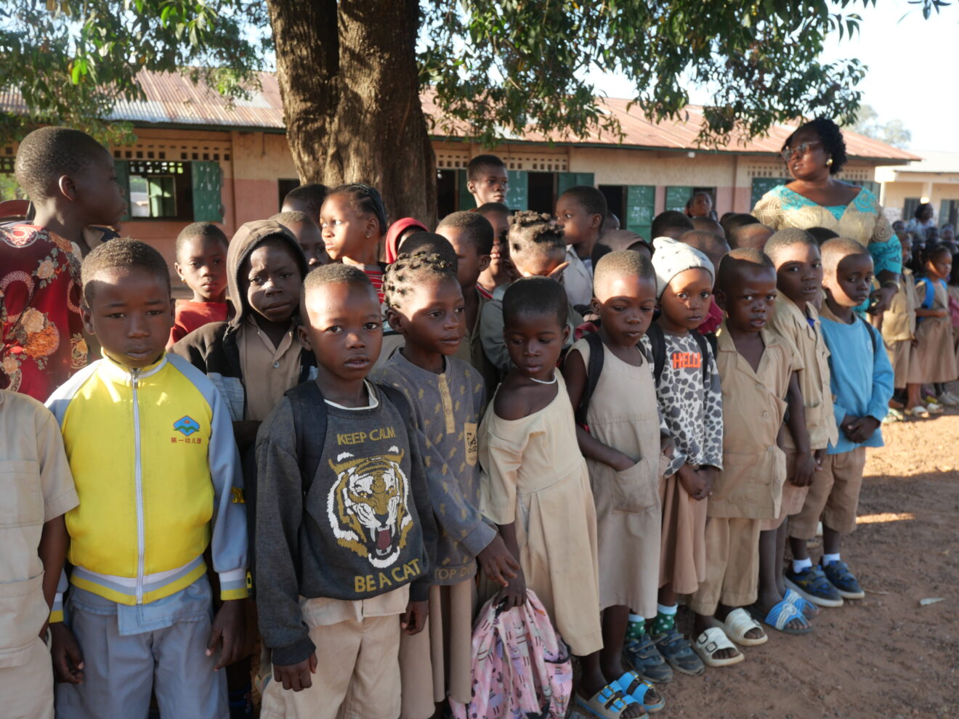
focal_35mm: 30
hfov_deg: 60.0
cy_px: 360
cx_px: 480
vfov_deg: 46.8
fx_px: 831
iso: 200
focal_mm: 15
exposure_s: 1/125
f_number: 4
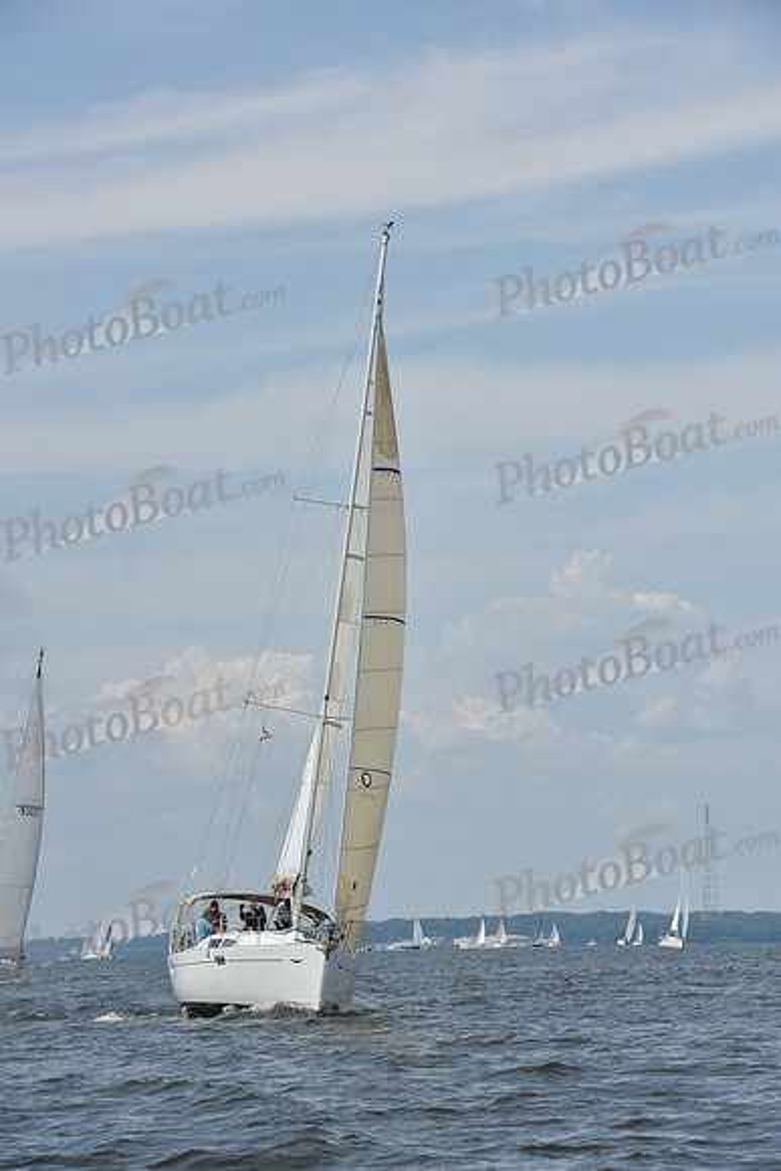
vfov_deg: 14.7
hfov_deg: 9.8
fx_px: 4553
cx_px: 390
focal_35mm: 140
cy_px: 586
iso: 320
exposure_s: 1/1250
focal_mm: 140
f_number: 10
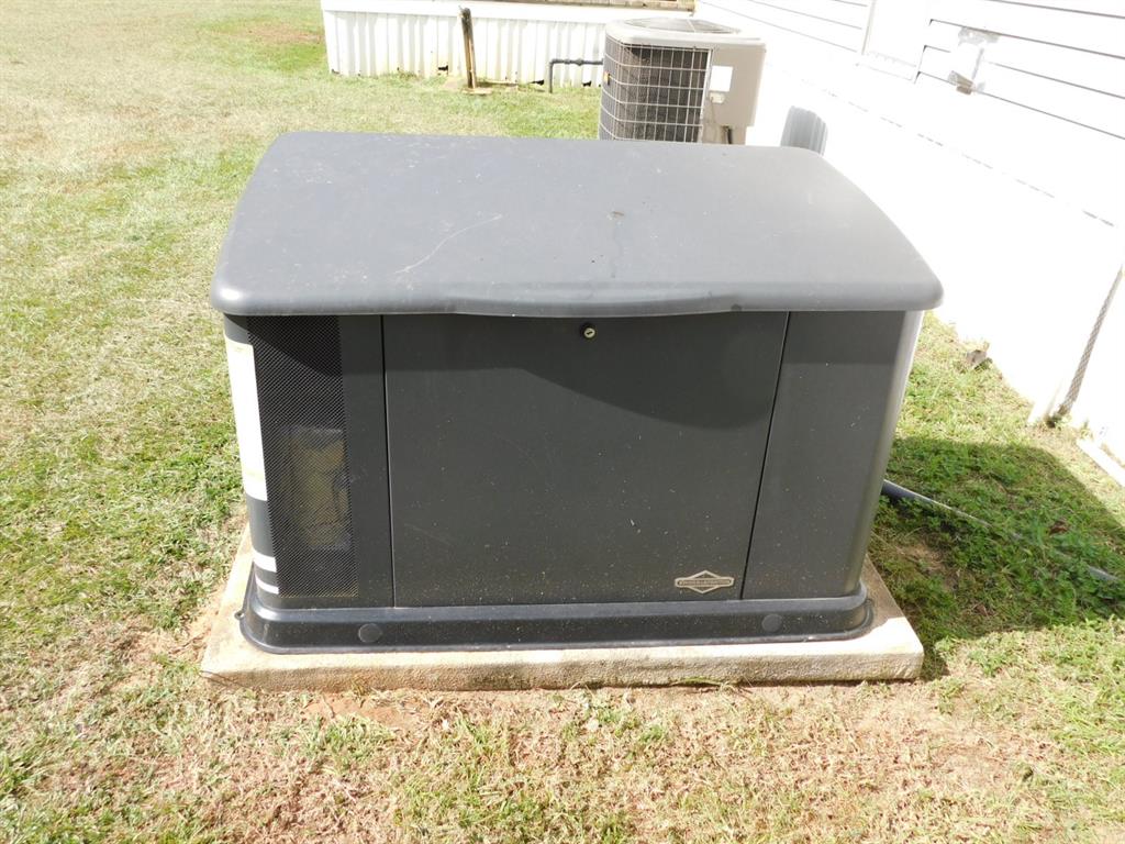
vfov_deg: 46.8
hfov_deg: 60.0
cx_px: 562
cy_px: 422
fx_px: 975
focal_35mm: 30
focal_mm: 5.3
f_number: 3.2
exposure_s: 1/500
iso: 125
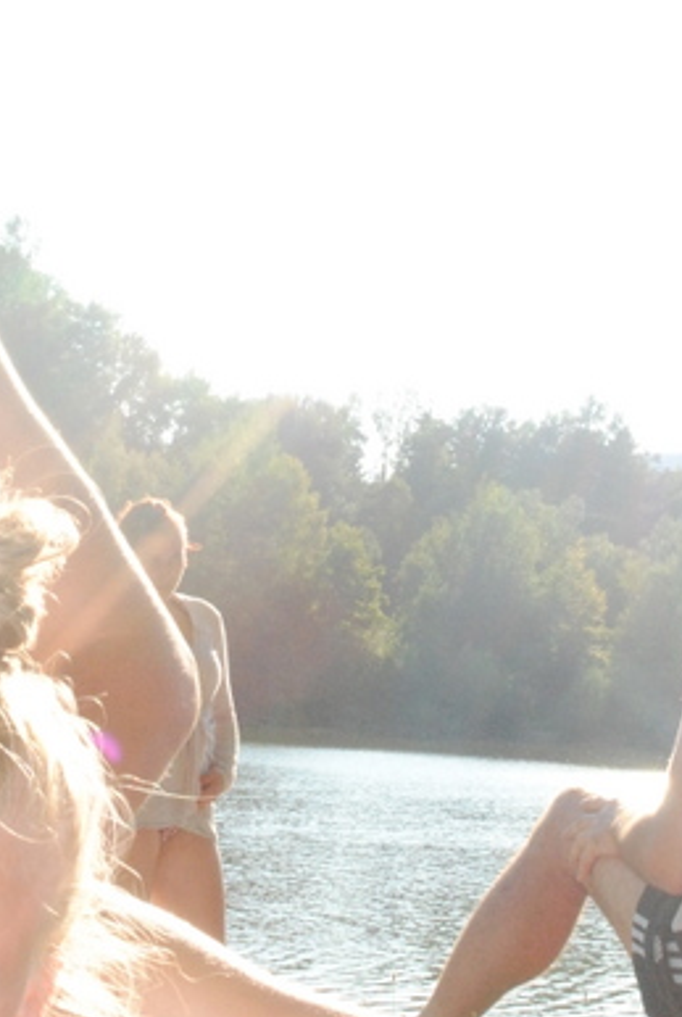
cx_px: 305
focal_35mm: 87
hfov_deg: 15.8
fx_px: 2461
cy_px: 395
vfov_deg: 23.3
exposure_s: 1/200
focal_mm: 28
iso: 1600
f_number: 20
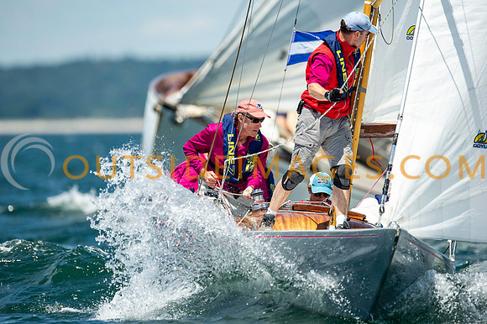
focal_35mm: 600
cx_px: 244
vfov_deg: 2.3
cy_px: 162
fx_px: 8112
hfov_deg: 3.4
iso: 400
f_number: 5
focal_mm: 600
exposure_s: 1/2500
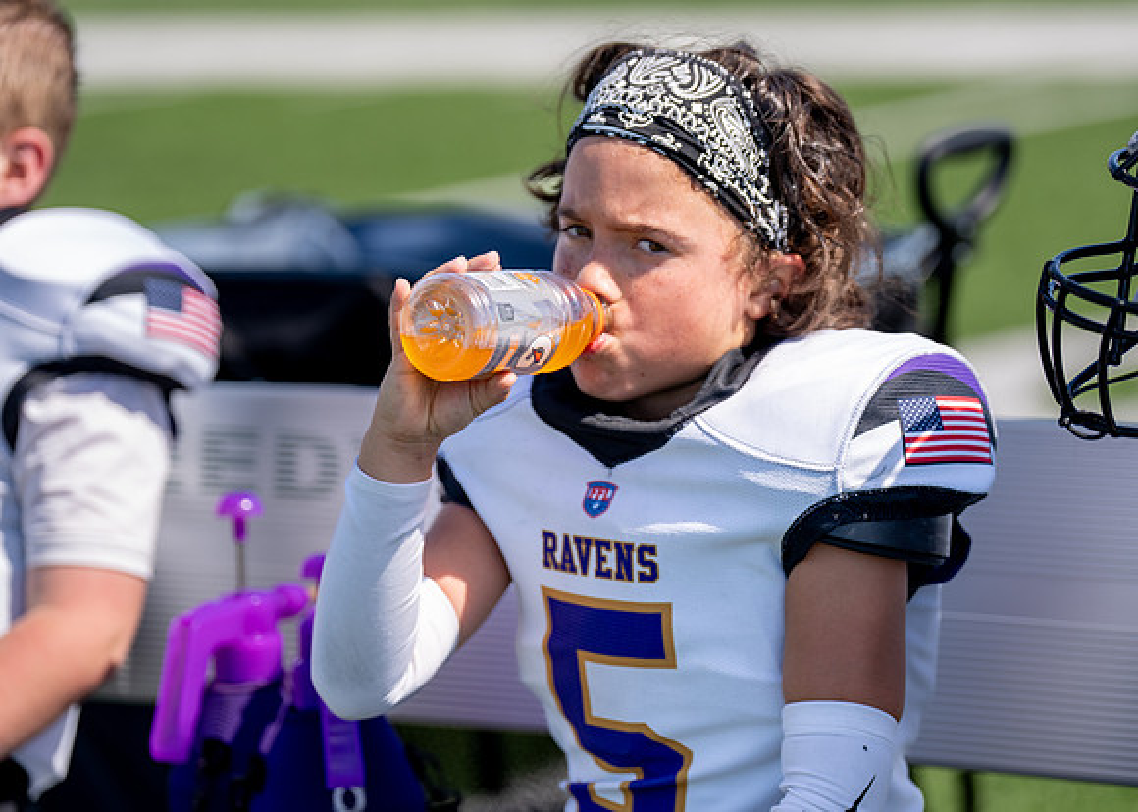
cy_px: 385
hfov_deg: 12.7
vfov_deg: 9.1
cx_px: 543
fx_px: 5116
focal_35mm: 158
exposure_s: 1/2000
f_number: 2.8
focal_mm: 138
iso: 200
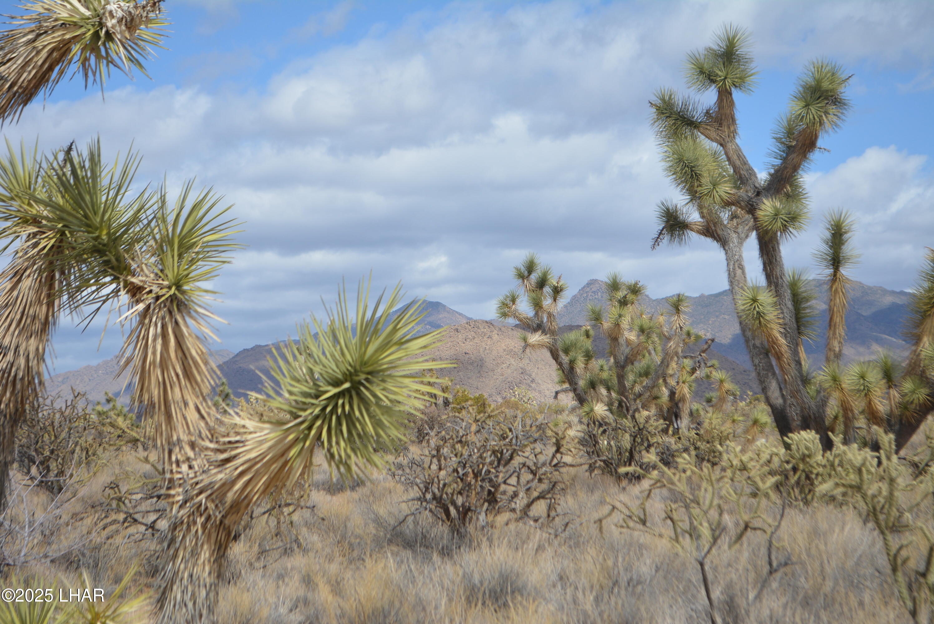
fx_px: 2142
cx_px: 467
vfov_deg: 16.6
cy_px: 312
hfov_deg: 24.6
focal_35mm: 82
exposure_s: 1/1600
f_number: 7.1
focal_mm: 55
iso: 400
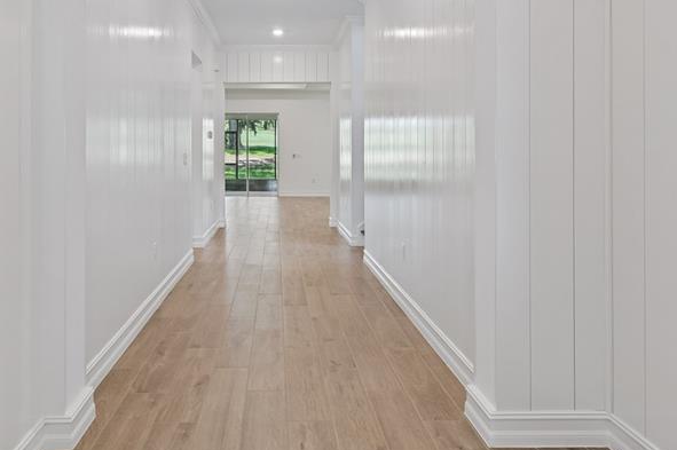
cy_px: 151
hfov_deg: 68.8
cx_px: 275
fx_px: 489
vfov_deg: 48.7
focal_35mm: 26
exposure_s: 1/3.33
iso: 100
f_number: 7.1
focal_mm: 10
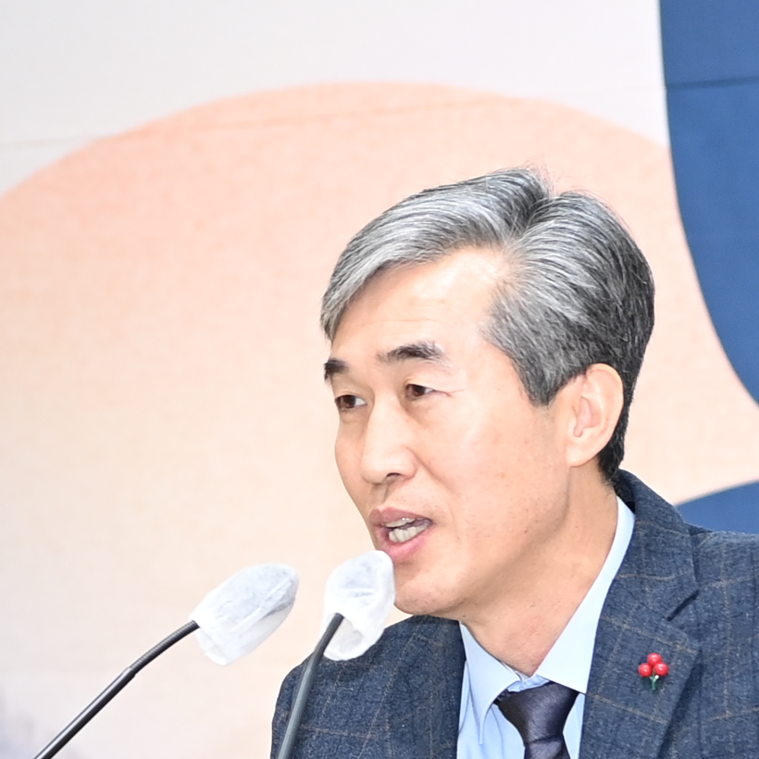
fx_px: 7516
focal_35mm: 303
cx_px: 118
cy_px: 586
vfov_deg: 5.8
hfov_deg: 5.8
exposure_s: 1/125
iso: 1000
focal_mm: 70
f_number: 4
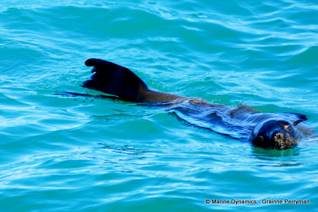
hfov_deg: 5.2
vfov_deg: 3.4
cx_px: 159
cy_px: 106
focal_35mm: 399
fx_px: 3524
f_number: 4
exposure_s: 1/400
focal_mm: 145.65
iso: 125
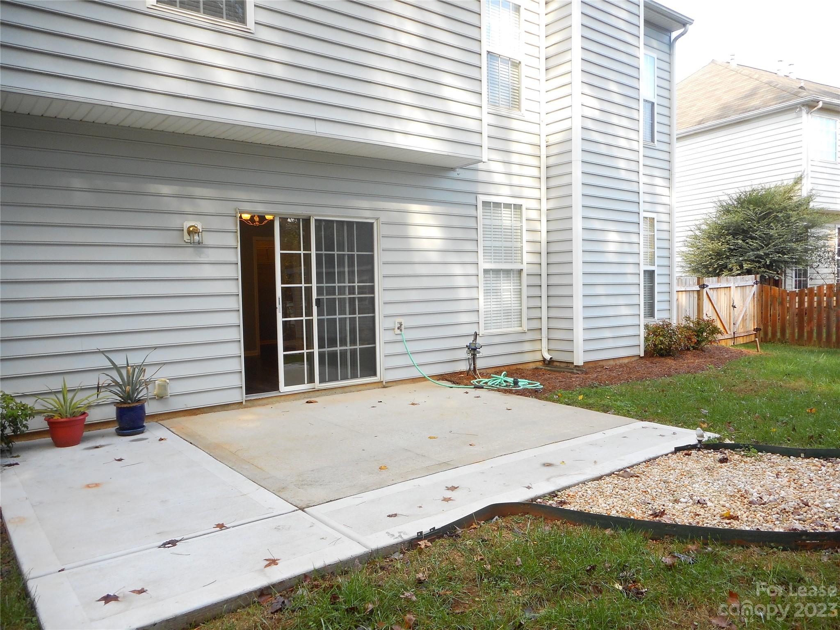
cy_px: 315
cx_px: 420
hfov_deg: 69.4
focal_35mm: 25
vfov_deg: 54.9
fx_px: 607
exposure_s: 1/50
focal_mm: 4.5
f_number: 3.7
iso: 80
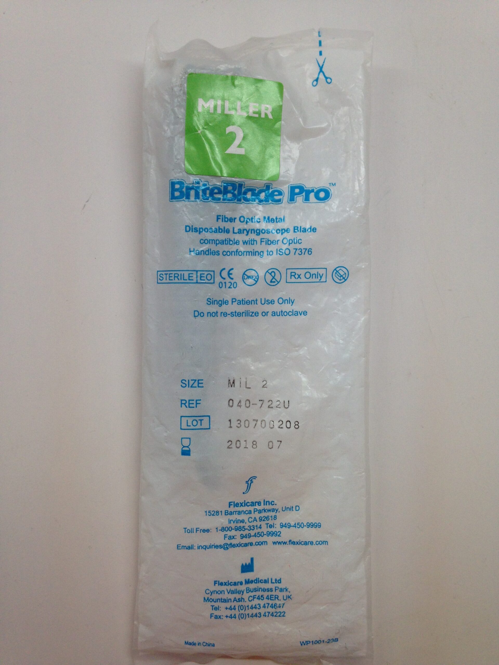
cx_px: 250
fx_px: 634
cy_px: 332
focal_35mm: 33
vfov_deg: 55.4
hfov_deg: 42.9
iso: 80
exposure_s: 1/120
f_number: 2.4
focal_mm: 4.12
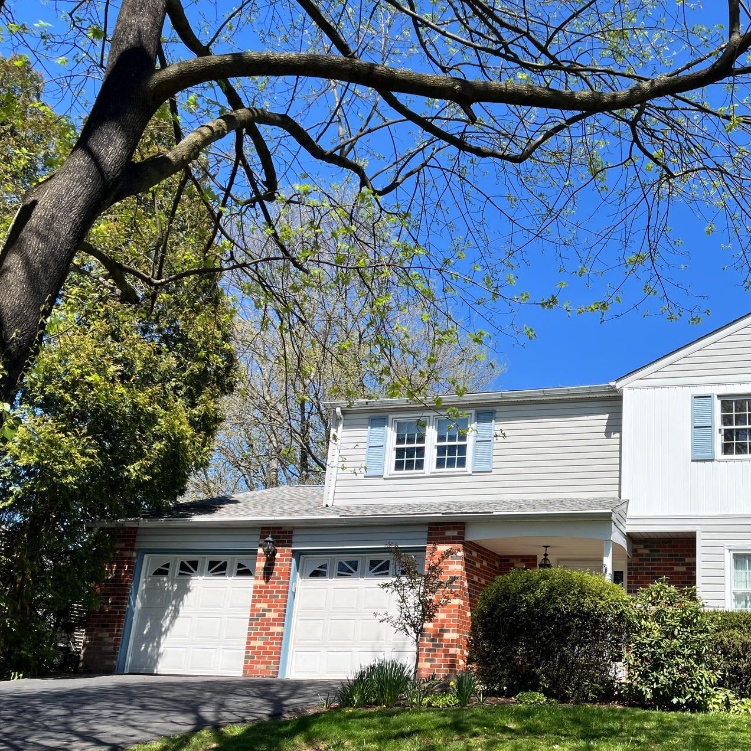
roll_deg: -2.8
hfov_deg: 43.2
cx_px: 579
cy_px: 432
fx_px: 908
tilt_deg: +17.1
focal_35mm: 37
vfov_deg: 44.8
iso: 50
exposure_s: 1/3049
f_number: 1.6
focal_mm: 5.1
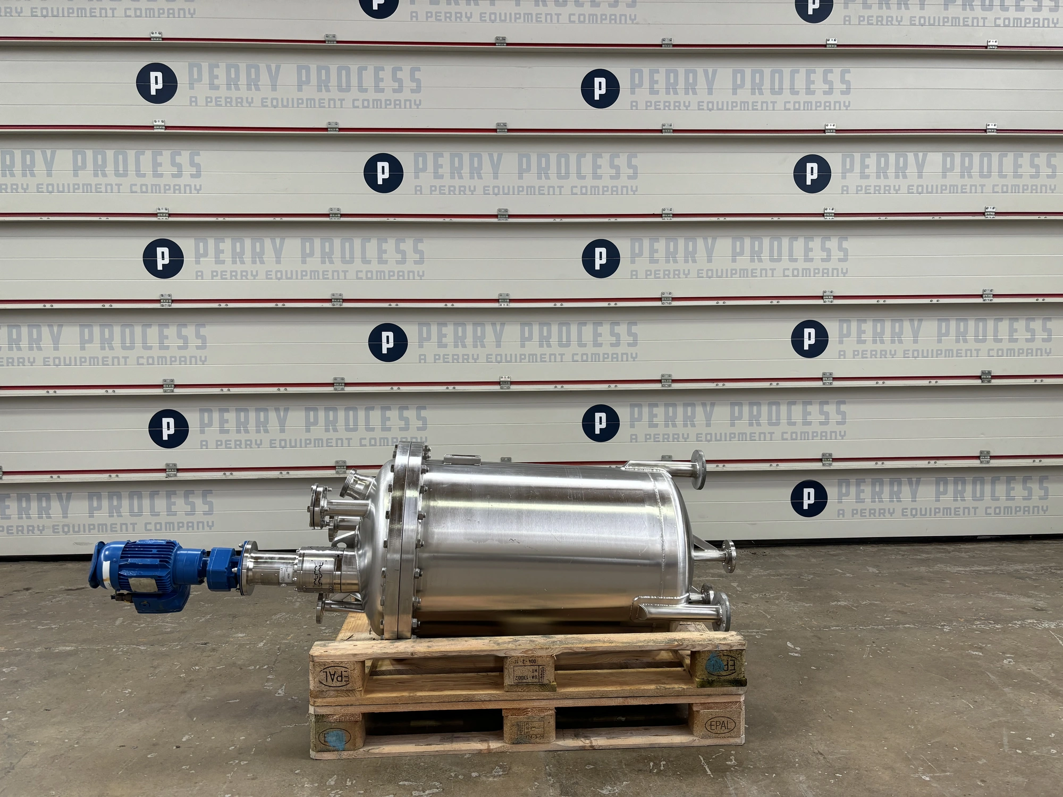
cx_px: 532
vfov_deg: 53.1
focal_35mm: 26
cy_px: 398
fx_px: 798
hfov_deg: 67.3
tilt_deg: -4.4
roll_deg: +0.2
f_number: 1.6
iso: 125
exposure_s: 1/121
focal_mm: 5.96
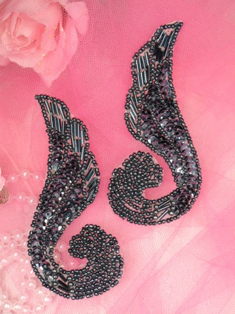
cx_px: 116
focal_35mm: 59
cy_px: 158
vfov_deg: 32.7
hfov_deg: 24.8
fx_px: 534
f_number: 5.5
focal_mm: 10.4
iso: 80
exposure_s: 1/90
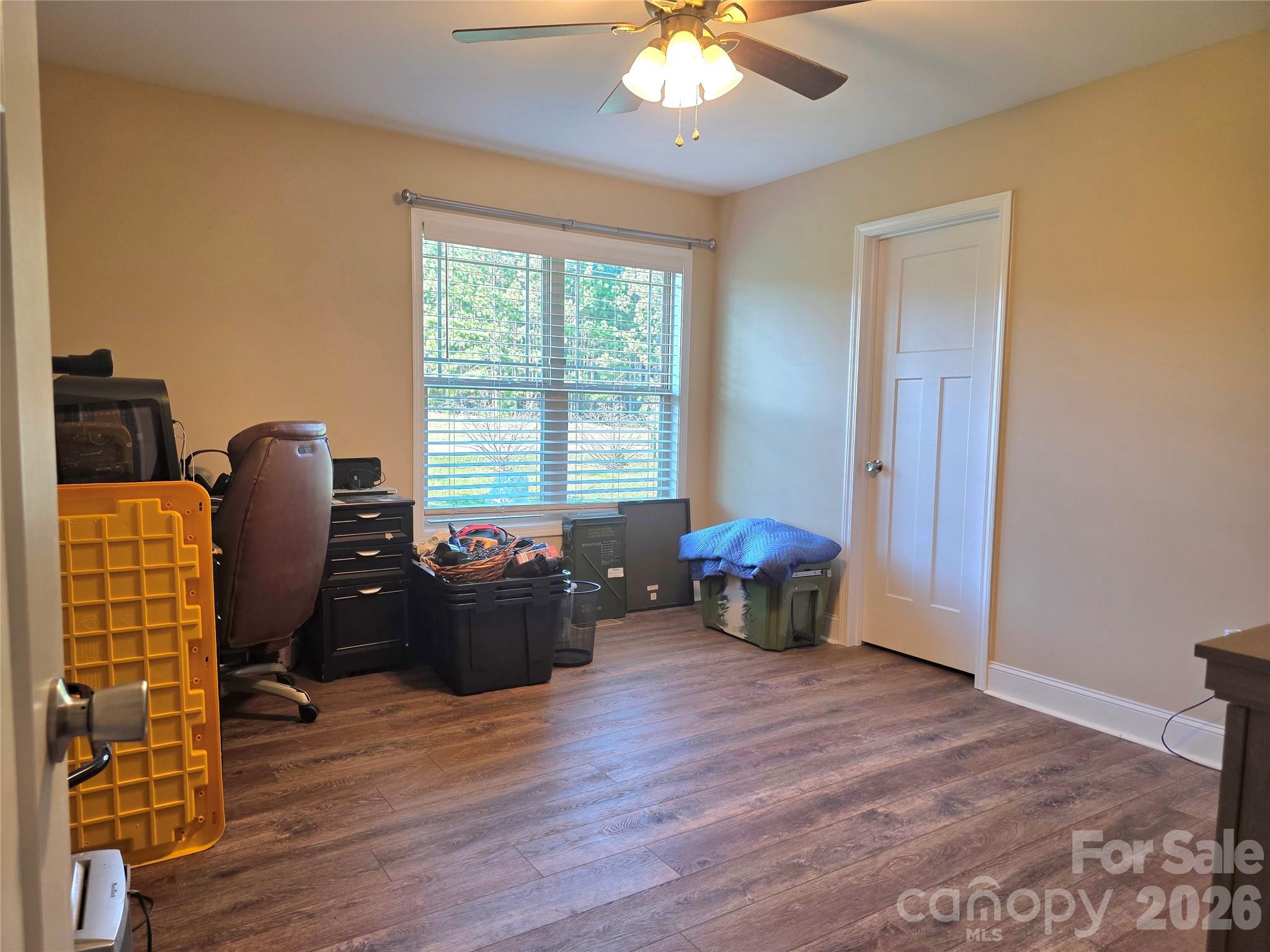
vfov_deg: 58.9
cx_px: 635
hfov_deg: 73.9
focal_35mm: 23
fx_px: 844
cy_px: 476
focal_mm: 6.3
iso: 100
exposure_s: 1/120
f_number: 1.7
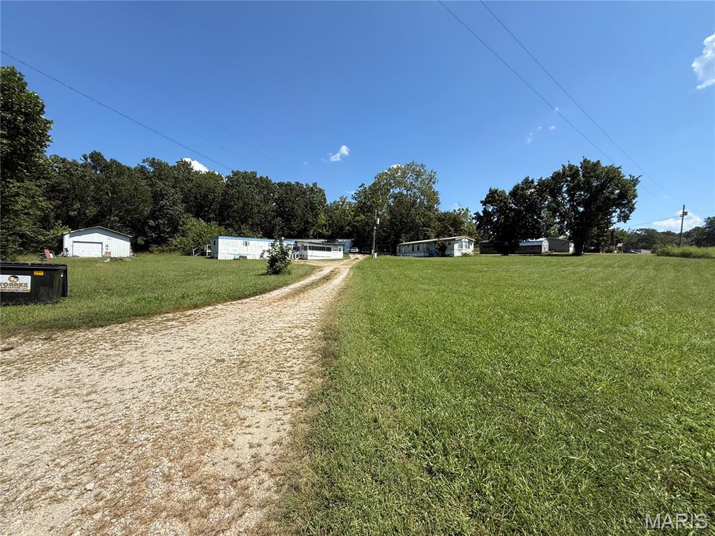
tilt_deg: +0.1
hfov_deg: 102.1
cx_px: 358
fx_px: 289
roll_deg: -0.8
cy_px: 268
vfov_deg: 85.7
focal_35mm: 14
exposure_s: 1/1901
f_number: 2.2
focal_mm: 2.22
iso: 50
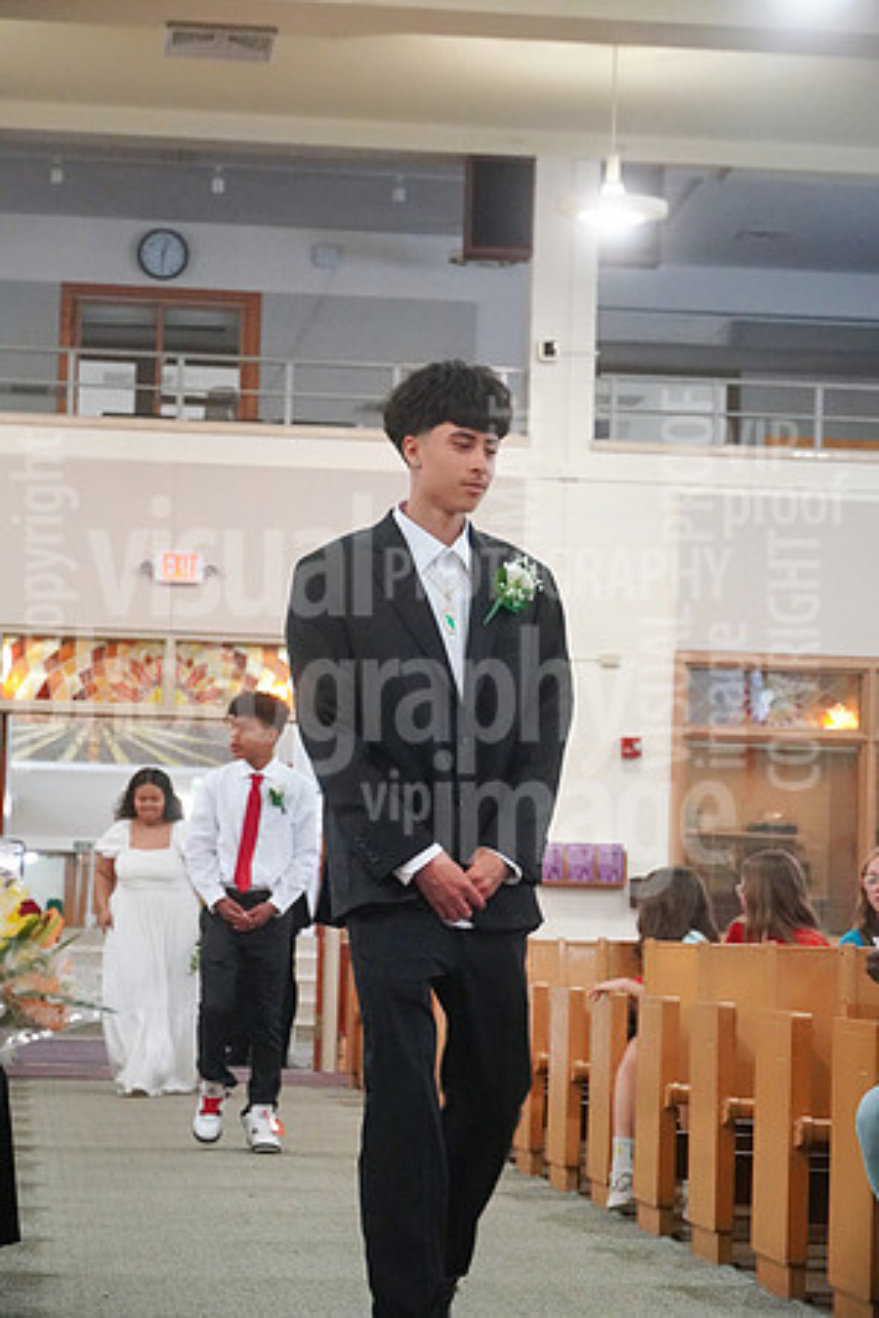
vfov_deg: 21.2
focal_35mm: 96
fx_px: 3516
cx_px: 440
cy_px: 659
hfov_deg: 14.3
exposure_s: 1/100
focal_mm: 64
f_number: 5.6
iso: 6400
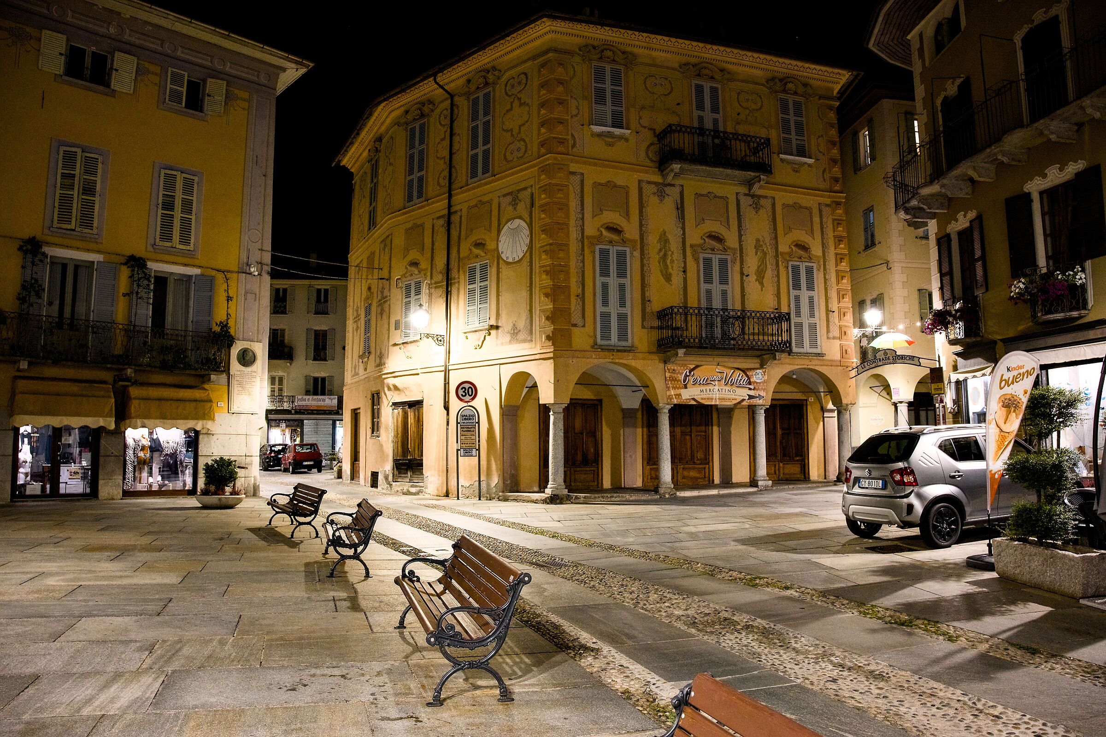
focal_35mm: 24
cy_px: 368
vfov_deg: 53.1
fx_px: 737
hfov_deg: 73.7
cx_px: 553
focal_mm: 24
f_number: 5.6
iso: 4000
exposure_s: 1/15
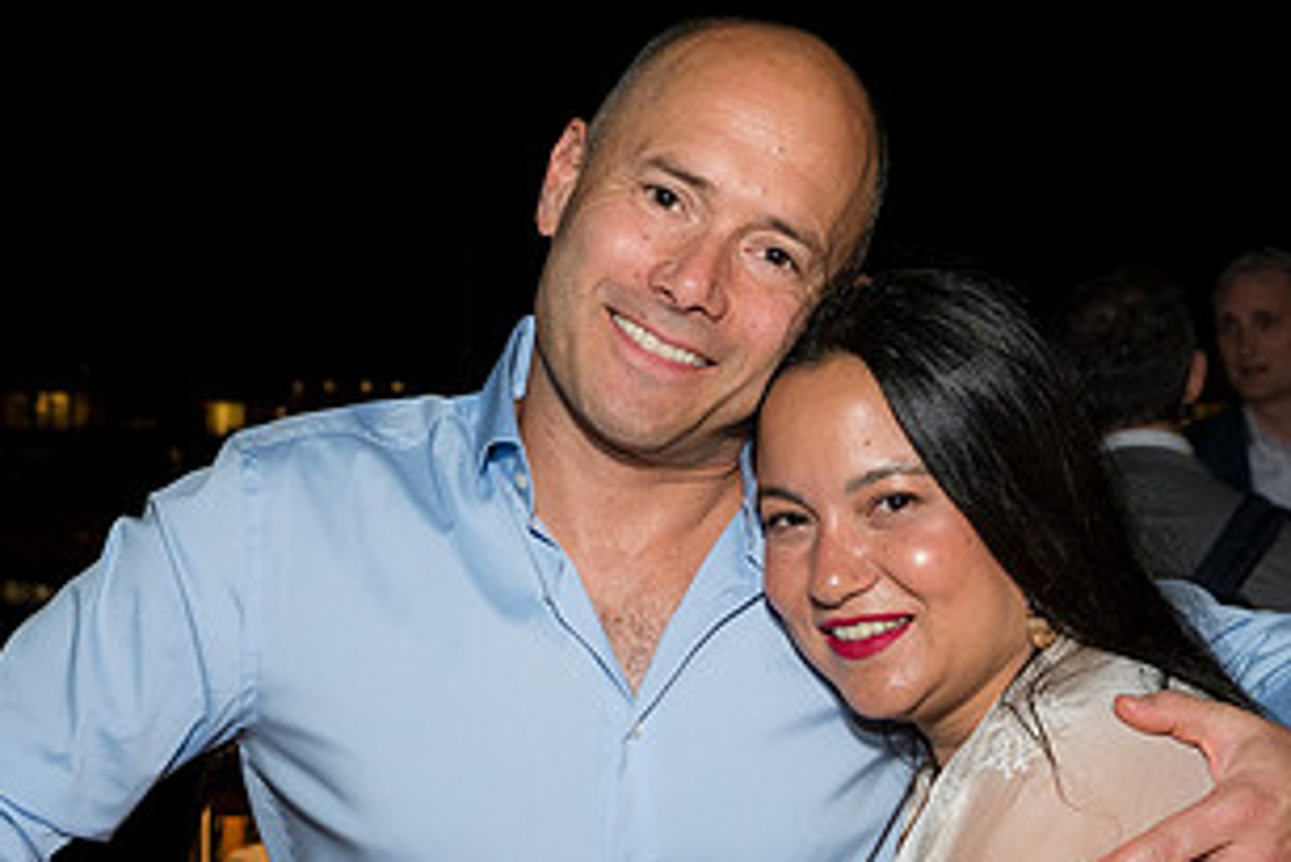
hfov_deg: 29.6
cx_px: 770
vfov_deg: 19.9
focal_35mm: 68
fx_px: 2440
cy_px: 654
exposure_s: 1/125
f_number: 5.6
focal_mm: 36
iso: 1250
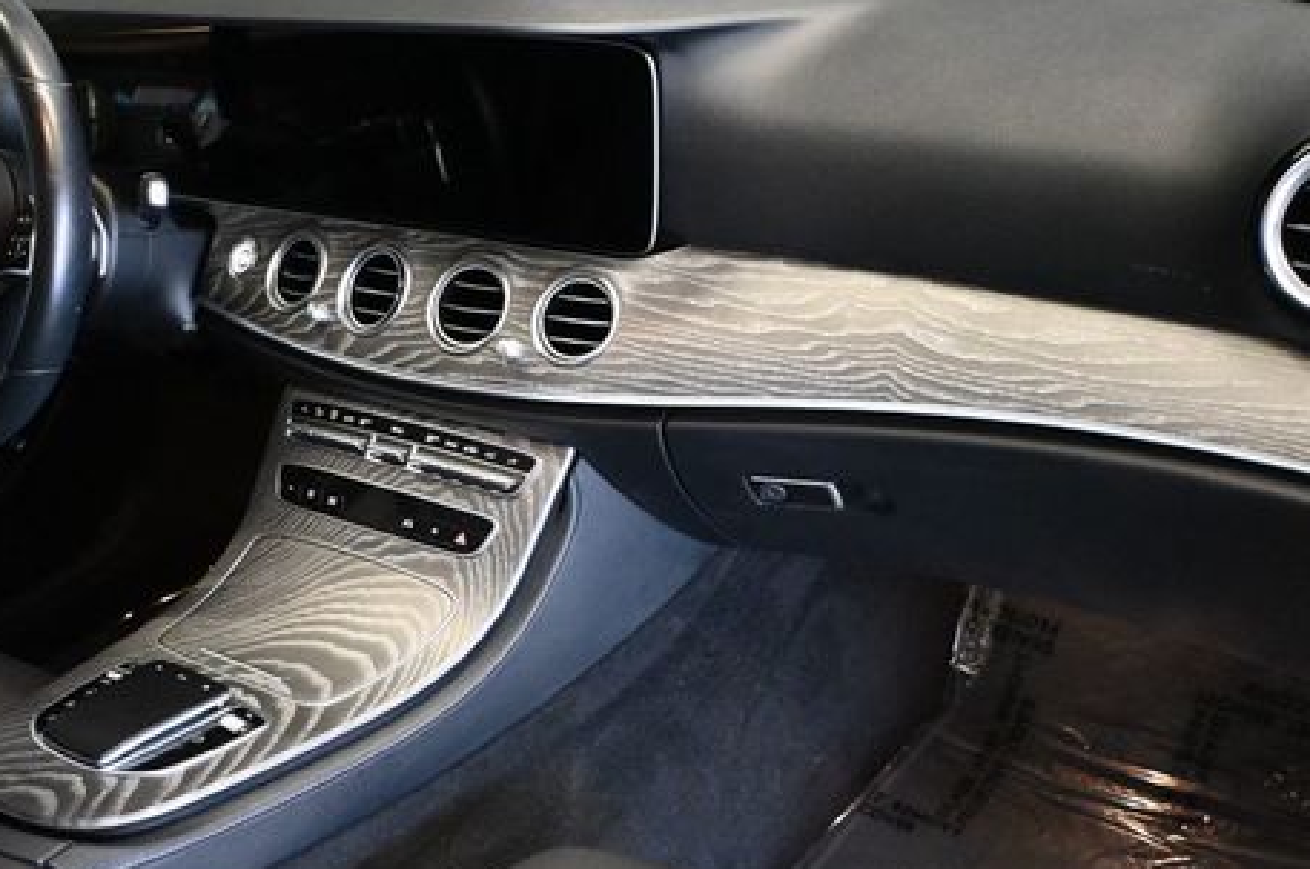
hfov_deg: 46.5
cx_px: 622
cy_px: 505
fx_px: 1526
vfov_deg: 31.7
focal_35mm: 42
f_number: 3.8
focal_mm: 20
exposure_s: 1/60
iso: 5600
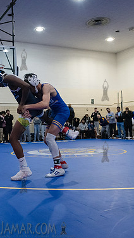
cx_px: 23
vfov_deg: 48.3
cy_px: 121
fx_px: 265
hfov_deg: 27.7
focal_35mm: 42
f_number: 3.2
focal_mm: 26
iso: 8000
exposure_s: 1/400
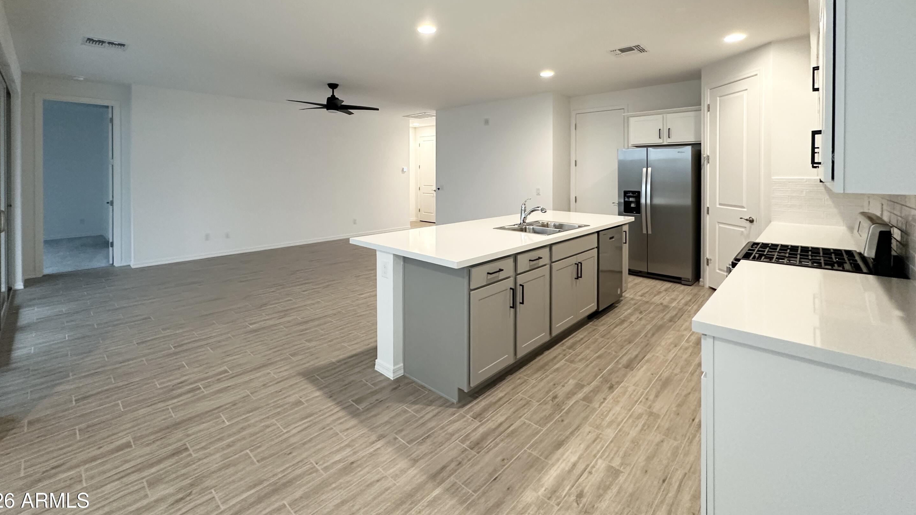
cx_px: 449
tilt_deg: +0.2
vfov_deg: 65.4
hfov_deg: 99.4
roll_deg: -0.1
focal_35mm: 16
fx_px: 389
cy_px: 173
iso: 320
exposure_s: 1/60
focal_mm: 2.22
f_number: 2.2
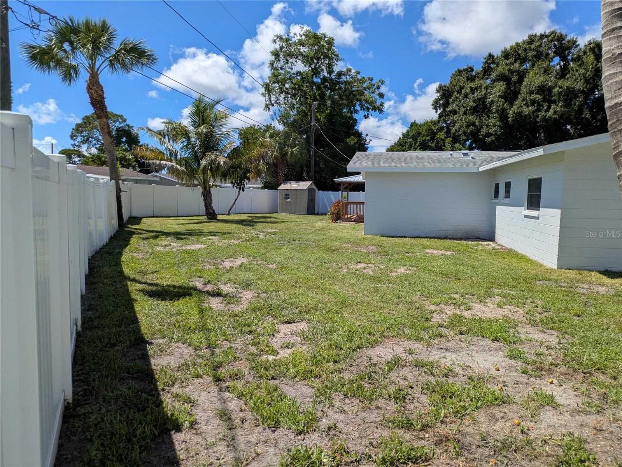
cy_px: 234
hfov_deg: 69.4
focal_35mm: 25
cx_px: 311
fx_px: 449
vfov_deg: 54.9
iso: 51
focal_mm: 5.43
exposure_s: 1/3086
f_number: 1.89
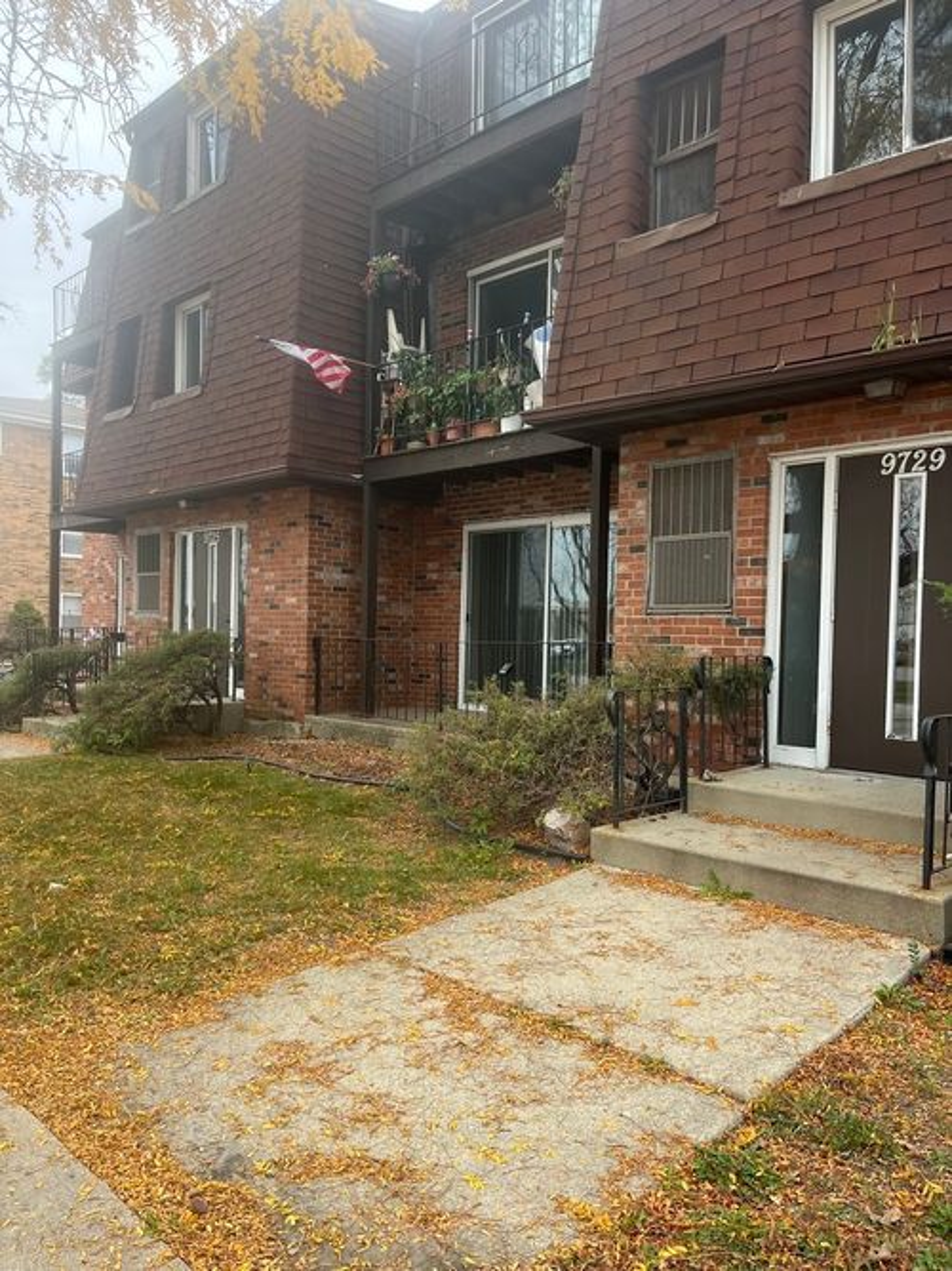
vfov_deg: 67.3
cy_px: 636
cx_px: 476
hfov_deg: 53.0
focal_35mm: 26
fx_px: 954
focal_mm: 5.1
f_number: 1.6
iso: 40
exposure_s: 1/223
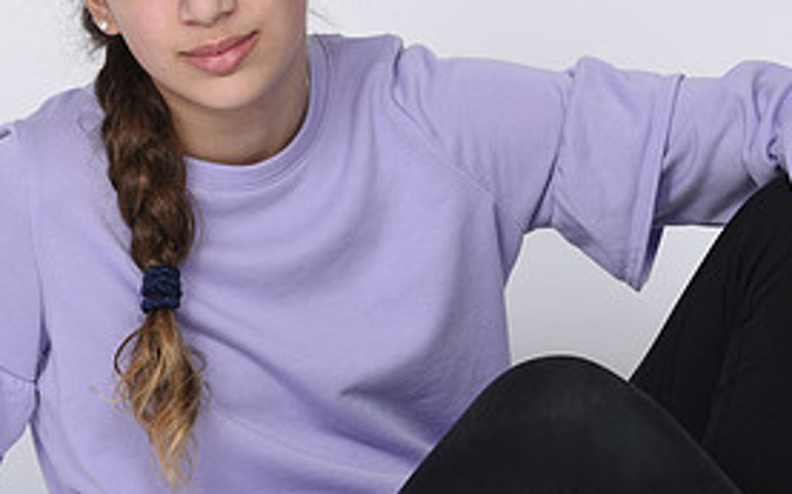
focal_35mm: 277
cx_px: 360
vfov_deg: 4.7
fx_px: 5978
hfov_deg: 7.6
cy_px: 104
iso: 125
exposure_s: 1/250
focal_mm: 130
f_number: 9
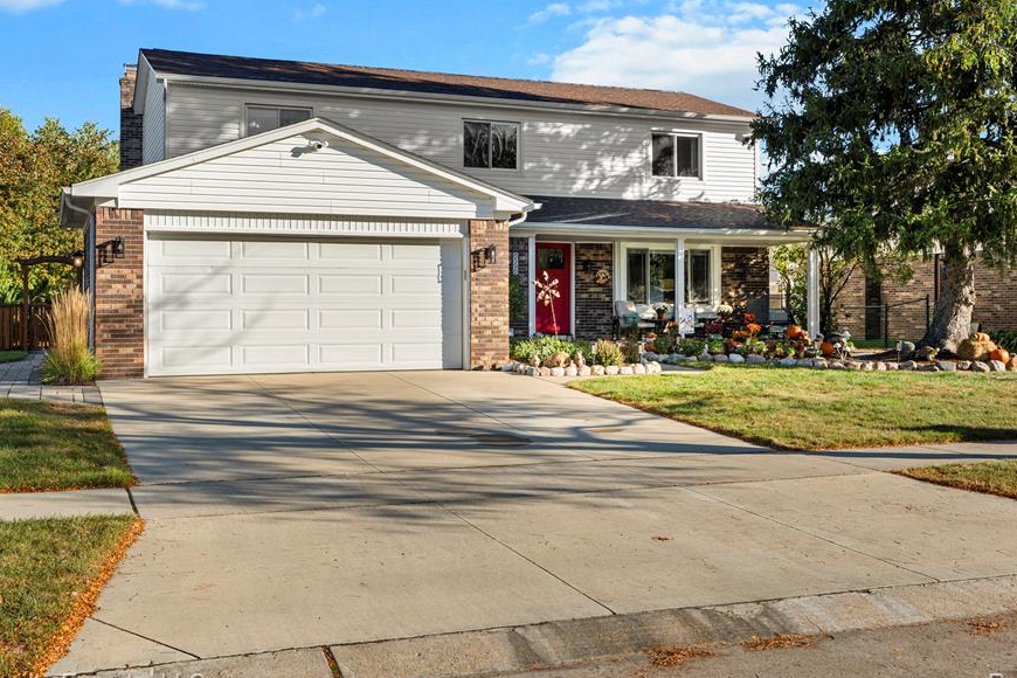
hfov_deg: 48.5
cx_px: 508
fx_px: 1130
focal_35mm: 40
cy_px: 303
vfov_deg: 33.4
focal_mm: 34
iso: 100
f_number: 8
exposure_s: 1/60
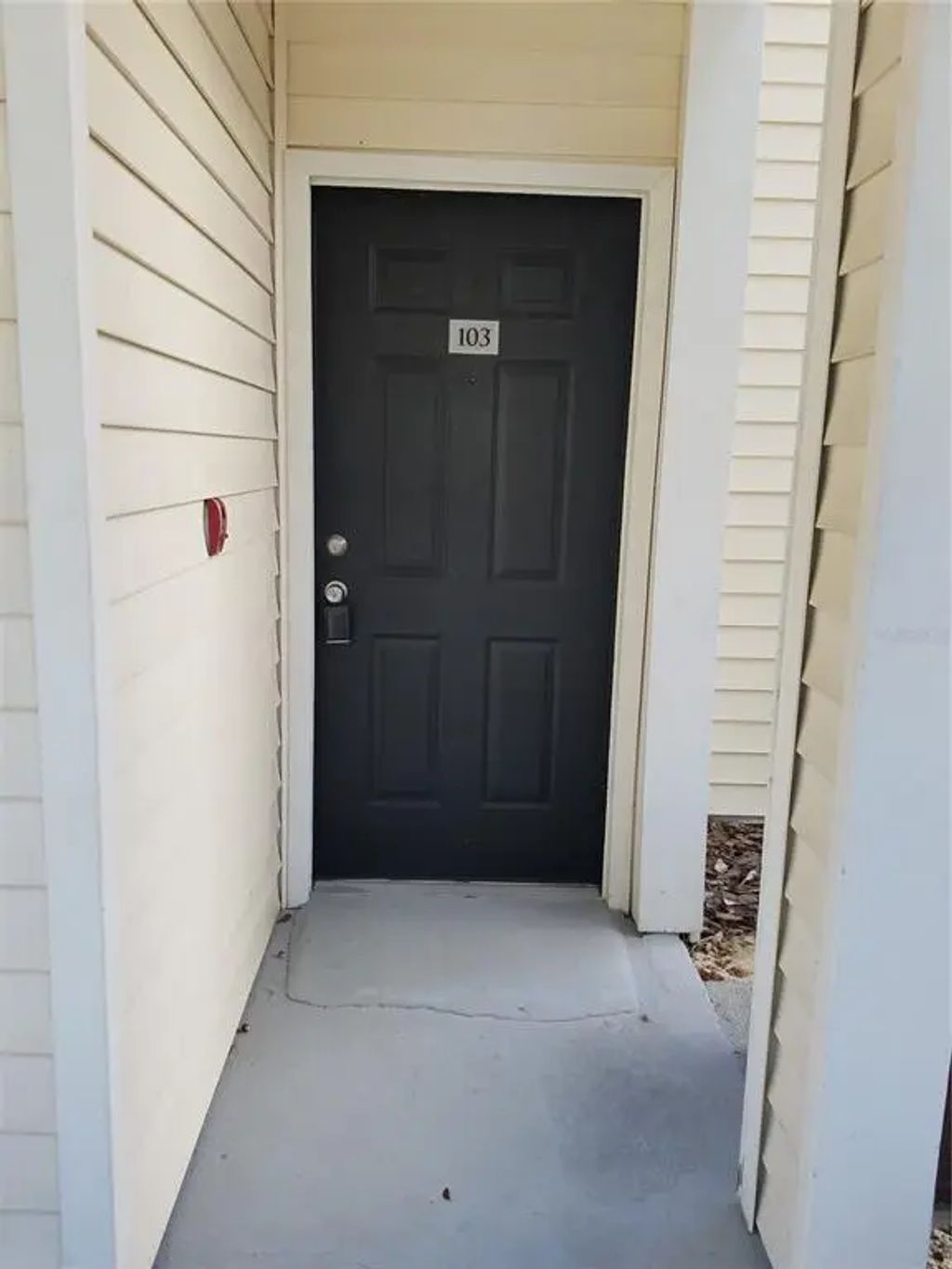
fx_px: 953
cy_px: 634
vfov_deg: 67.3
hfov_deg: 53.1
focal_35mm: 26
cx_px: 476
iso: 50
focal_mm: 4.2
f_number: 1.7
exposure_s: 1/241
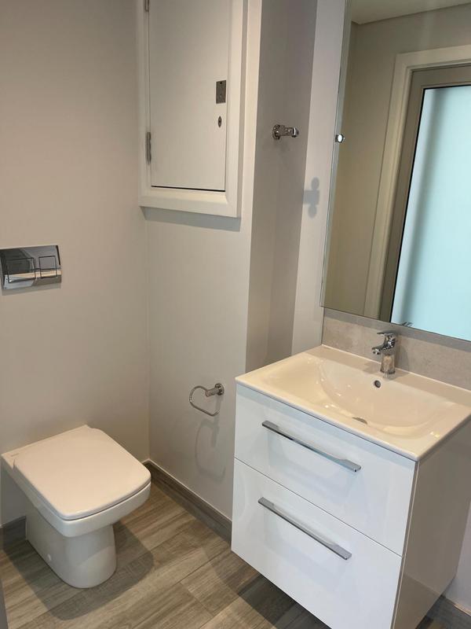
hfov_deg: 54.9
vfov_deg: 69.4
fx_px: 454
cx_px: 236
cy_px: 314
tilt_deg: -15.6
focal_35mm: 25
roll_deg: -1.1
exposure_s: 1/121
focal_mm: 5.1
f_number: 1.6
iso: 125
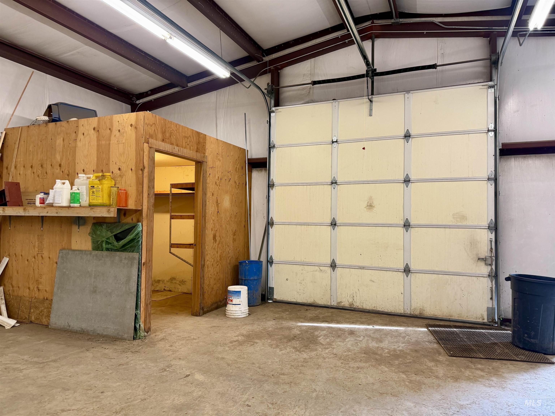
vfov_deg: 56.8
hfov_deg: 71.6
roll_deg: -0.8
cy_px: 208
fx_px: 385
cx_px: 278
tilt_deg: +1.8
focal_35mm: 24
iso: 200
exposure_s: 1/60
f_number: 1.78
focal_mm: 6.76
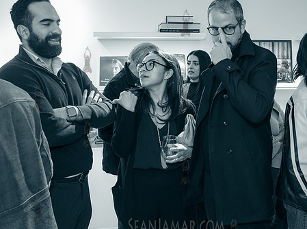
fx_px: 407
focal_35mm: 46
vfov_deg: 31.3
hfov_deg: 40.5
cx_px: 219
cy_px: 104
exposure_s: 1/160
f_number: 4
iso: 1600
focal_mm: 31
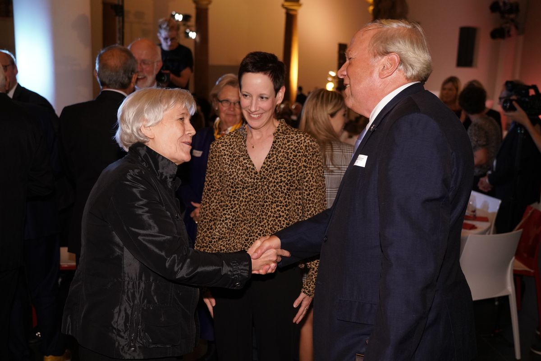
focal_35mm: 35
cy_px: 180
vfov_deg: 37.9
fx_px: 526
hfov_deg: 54.4
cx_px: 270
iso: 2500
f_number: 4
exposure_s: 1/125
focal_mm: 35
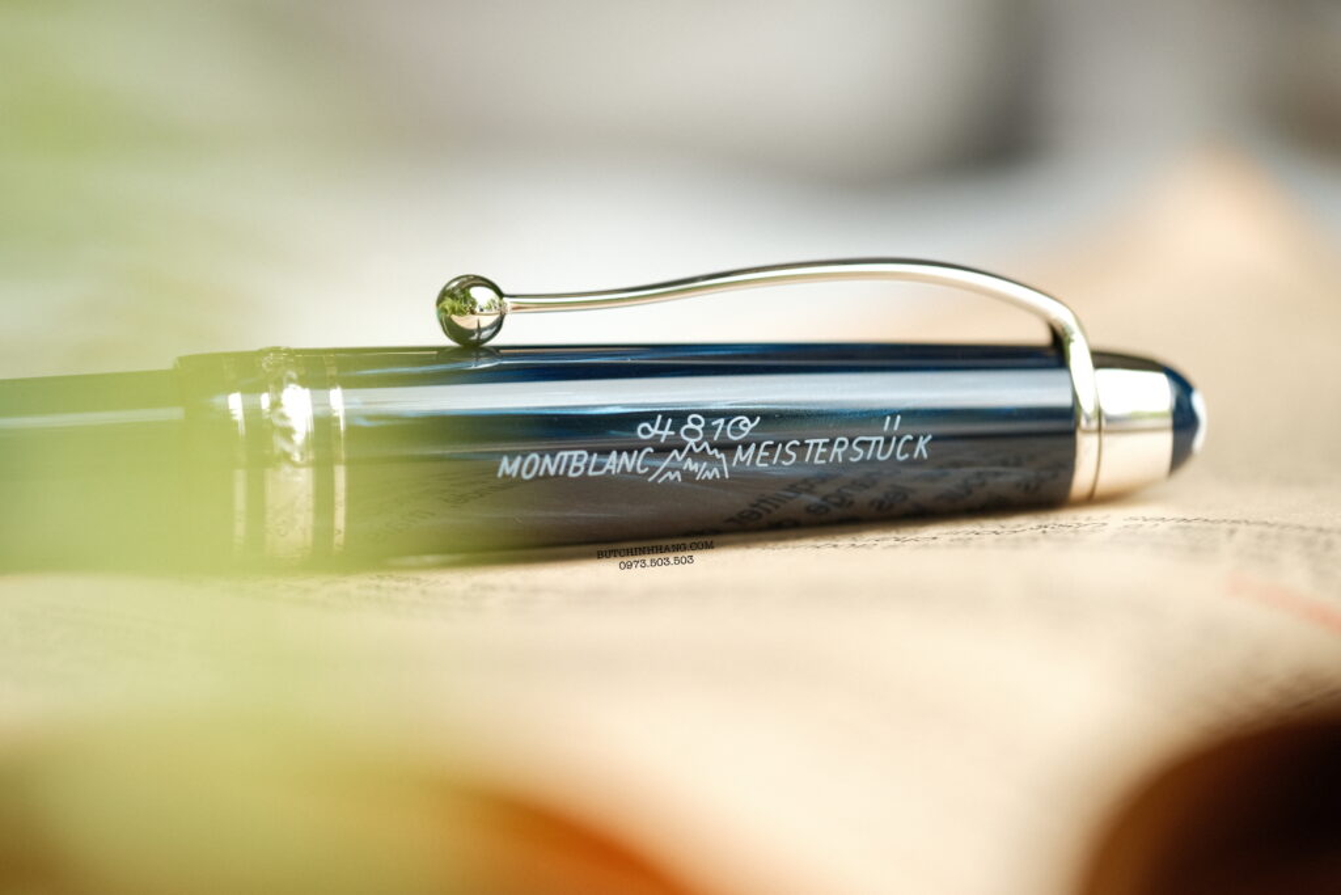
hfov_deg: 17.1
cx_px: 670
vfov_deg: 11.4
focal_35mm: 120
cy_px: 448
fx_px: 4470
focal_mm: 80
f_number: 3.2
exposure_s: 1/250
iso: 400
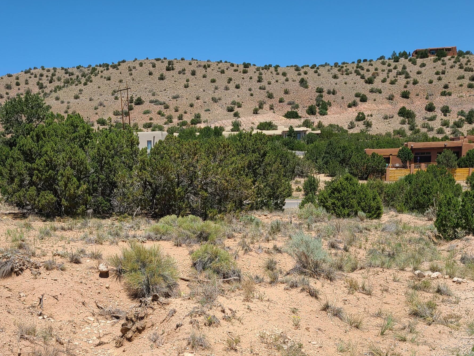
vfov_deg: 32.2
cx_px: 208
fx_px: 603
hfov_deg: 42.9
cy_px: 268
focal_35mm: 44
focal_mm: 5.4
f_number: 1.8
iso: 40
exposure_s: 1/2882
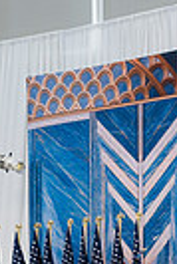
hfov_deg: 9.2
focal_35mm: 149
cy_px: 333
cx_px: 189
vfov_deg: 13.3
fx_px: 1096
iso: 320
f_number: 4
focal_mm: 44
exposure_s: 1/160
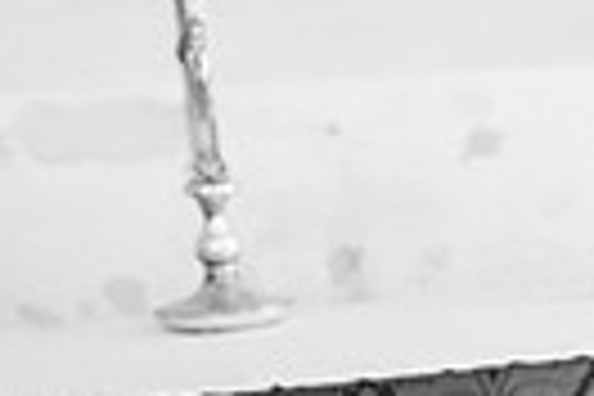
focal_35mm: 154
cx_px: 882
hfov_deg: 12.7
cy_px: 752
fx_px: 2541
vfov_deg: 8.5
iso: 400
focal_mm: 35
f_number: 3.5
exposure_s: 1/125
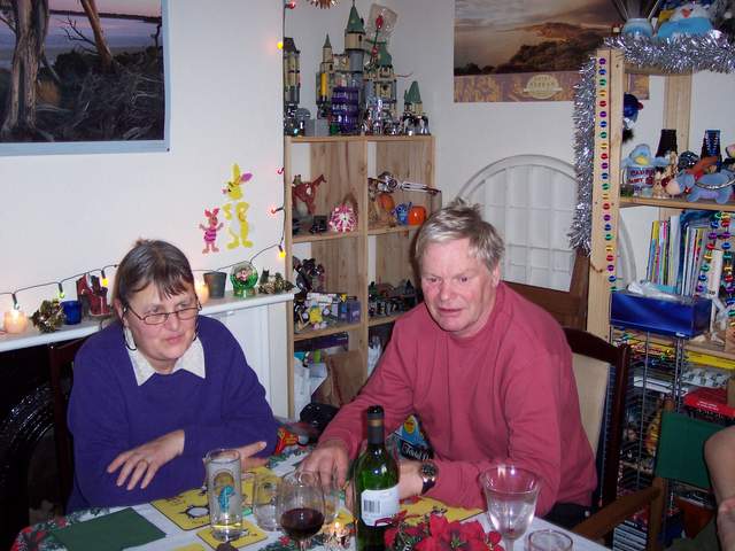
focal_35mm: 38
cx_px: 368
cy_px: 276
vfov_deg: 37.7
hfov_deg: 49.0
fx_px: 807
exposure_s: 1/30
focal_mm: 8
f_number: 2.8
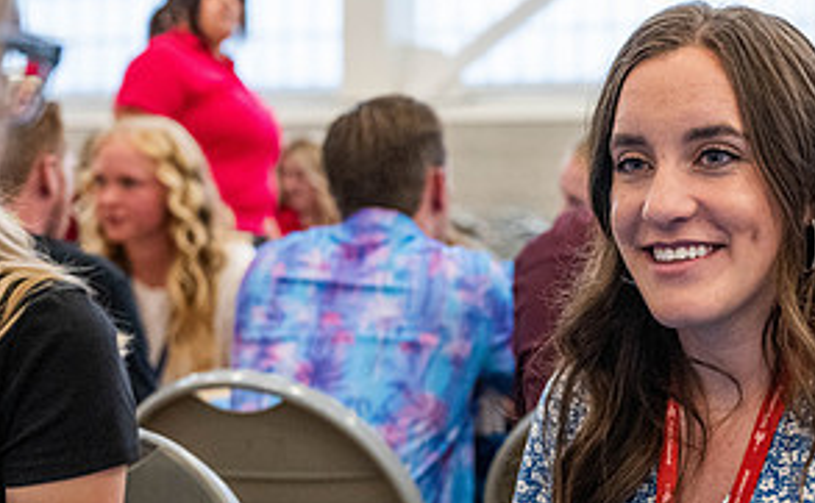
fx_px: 2546
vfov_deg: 11.3
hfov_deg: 18.2
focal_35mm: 115
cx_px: 470
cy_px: 263
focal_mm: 55
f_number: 4
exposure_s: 1/250
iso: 2500
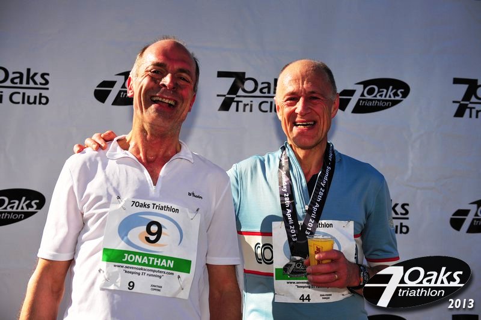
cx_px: 240
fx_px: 588
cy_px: 160
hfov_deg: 44.5
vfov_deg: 30.5
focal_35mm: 44
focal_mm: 44
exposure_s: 1/4000
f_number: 4
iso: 400
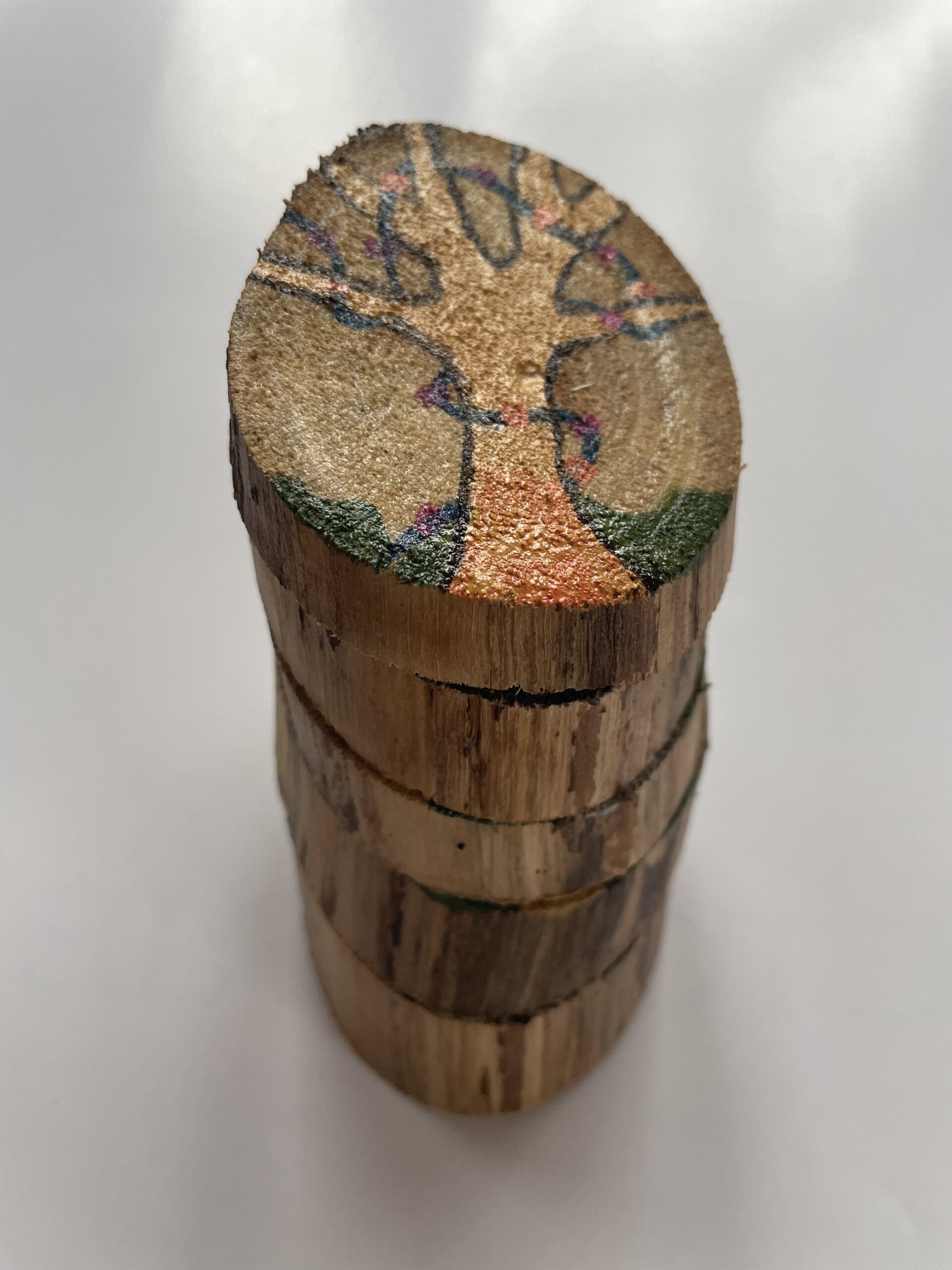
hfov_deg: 53.1
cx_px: 476
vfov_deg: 67.3
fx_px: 953
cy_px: 635
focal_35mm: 26
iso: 125
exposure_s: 1/103
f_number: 1.6
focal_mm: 4.2
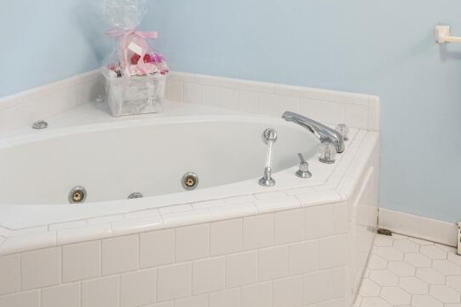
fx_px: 512
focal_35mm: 40
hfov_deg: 48.4
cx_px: 211
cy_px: -27
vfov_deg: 30.1
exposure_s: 1/20
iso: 500
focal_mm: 17
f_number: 9
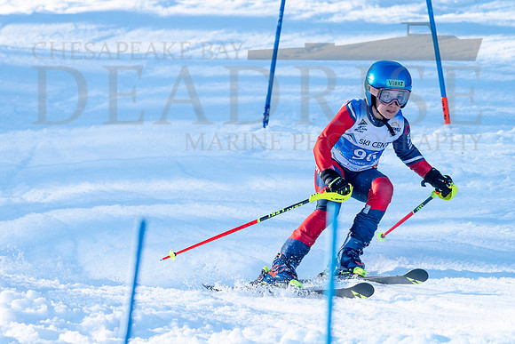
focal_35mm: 740
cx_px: 174
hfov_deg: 2.8
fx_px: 10593
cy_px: 162
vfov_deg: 1.9
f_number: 8
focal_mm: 560
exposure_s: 1/2000
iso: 1250
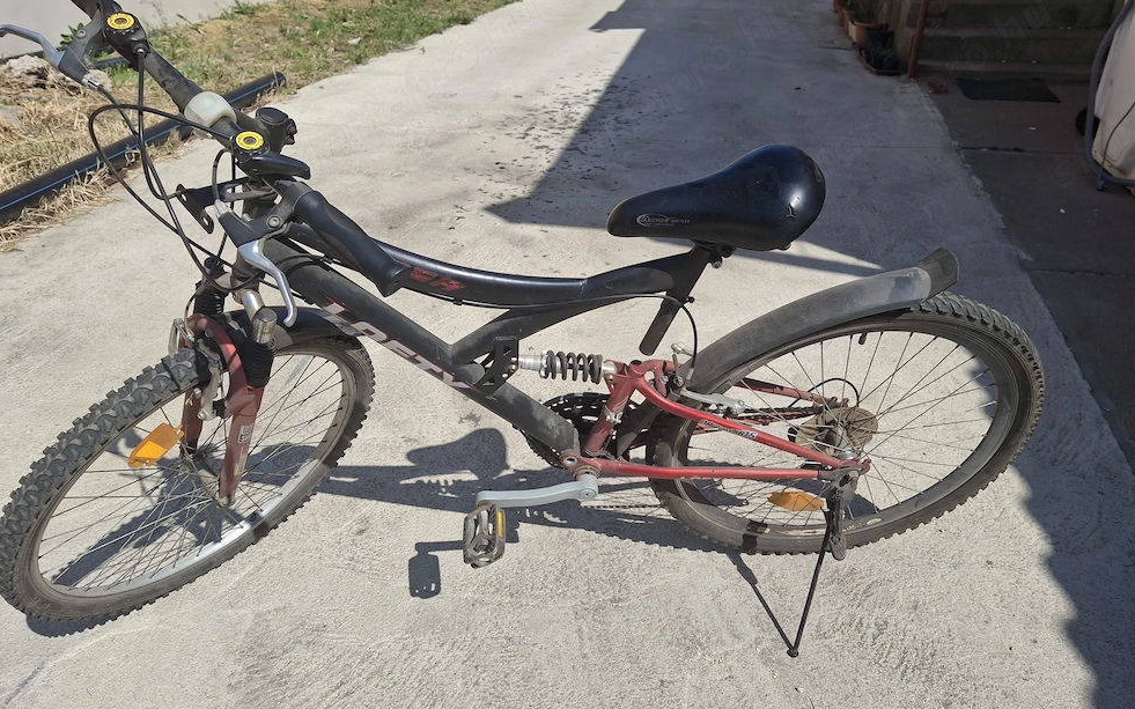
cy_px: 407
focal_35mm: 27
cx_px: 563
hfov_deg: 68.4
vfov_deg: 45.9
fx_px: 835
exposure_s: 1/1832
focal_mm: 4.69
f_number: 1.8
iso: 25
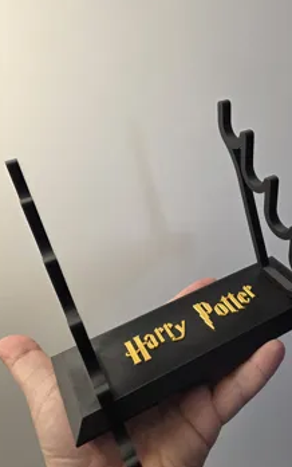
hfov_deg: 44.3
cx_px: 182
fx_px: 356
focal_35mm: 28
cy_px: 235
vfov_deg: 66.4
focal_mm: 6.3
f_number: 1.7
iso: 125
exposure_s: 1/100
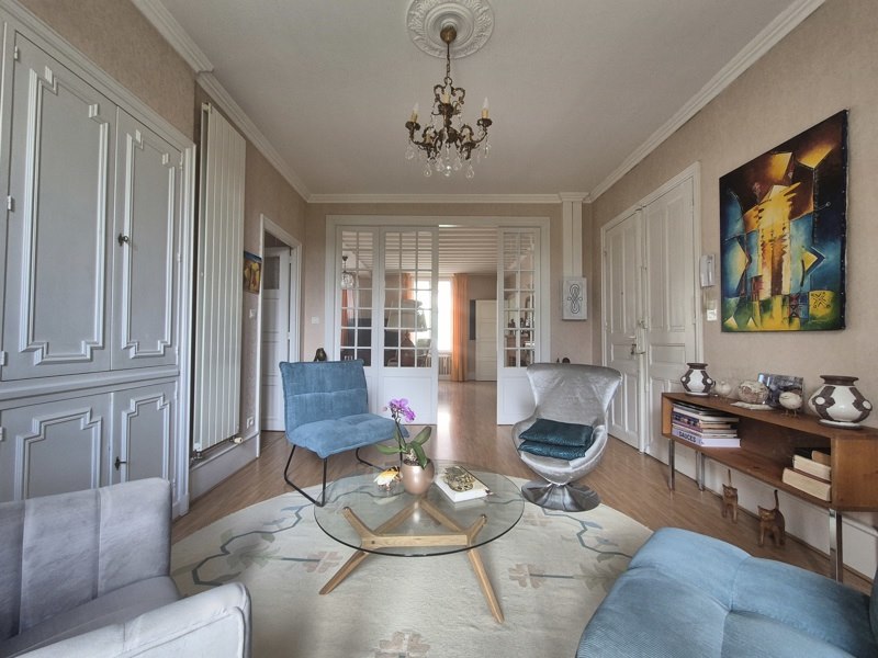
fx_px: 330
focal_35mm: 13
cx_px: 439
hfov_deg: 106.2
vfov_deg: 89.9
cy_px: 329
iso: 200
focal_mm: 2.2
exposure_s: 1/100
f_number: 2.2
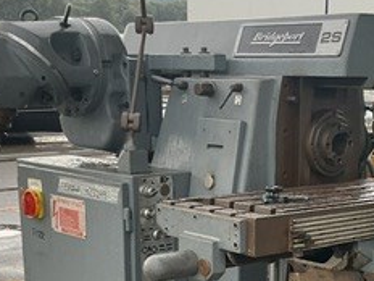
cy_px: 312
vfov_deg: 17.8
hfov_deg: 24.1
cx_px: 285
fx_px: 864
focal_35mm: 80
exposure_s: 1/60
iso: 40
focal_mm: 3
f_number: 1.8
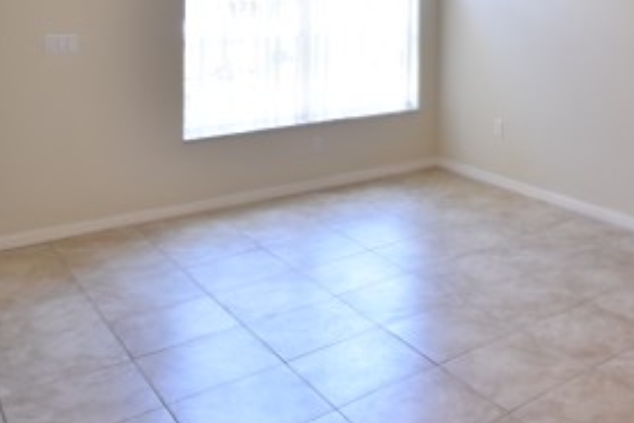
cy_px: -18
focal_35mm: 39
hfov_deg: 45.2
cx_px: 565
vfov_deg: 31.2
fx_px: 687
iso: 800
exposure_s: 1/180
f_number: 3.5
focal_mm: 10
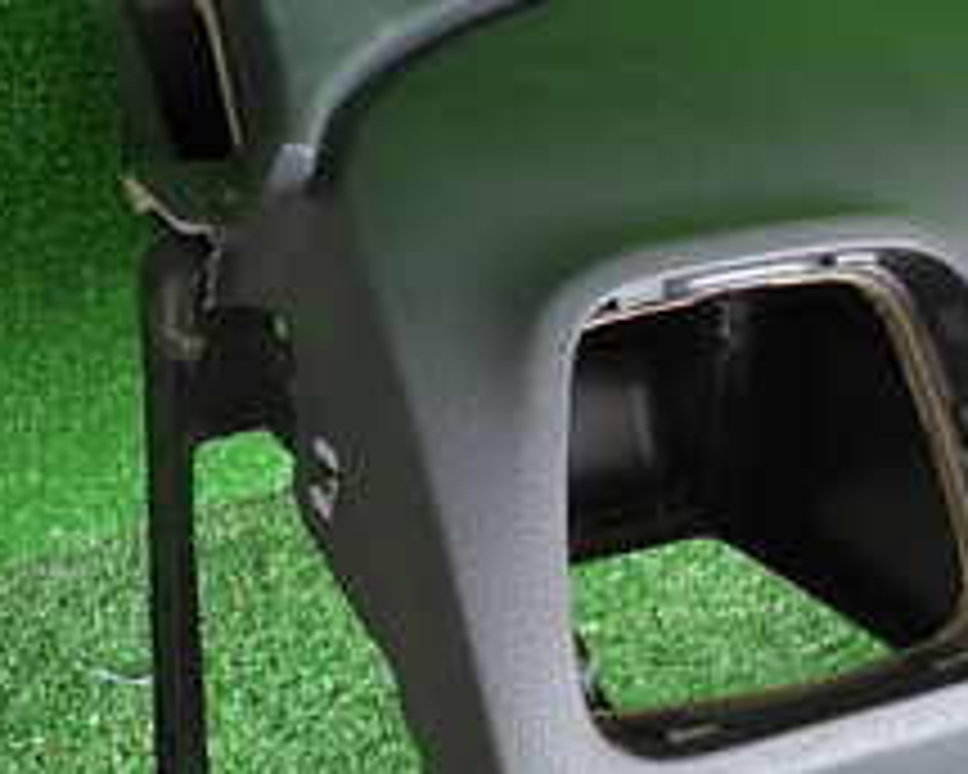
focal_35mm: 68
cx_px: 1036
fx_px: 1948
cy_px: 328
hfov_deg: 26.0
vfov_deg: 22.5
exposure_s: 1/50
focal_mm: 4.5
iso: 200
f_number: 2
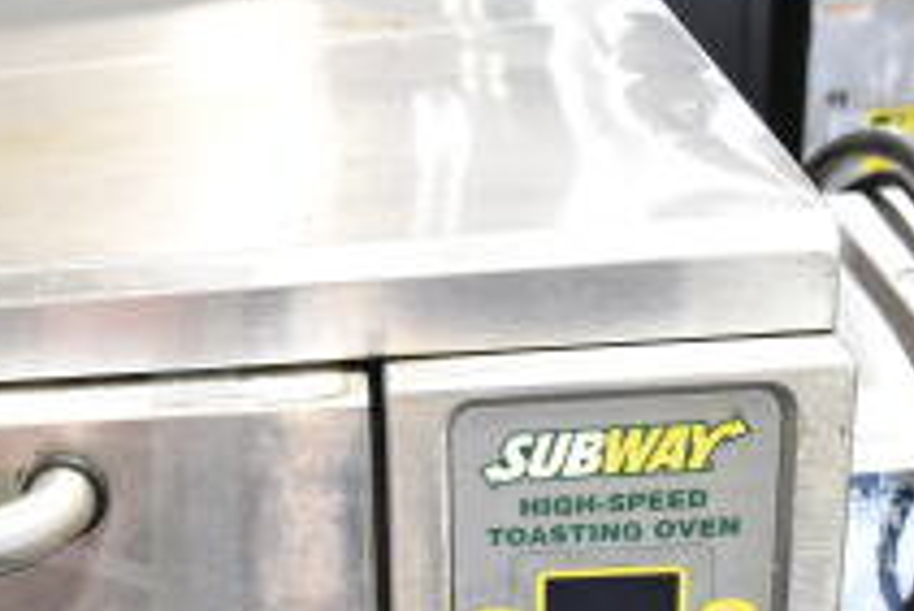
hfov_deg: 24.0
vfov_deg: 17.1
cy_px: 609
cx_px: -134
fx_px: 1982
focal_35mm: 78
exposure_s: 1/125
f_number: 4.5
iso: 1600
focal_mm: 18
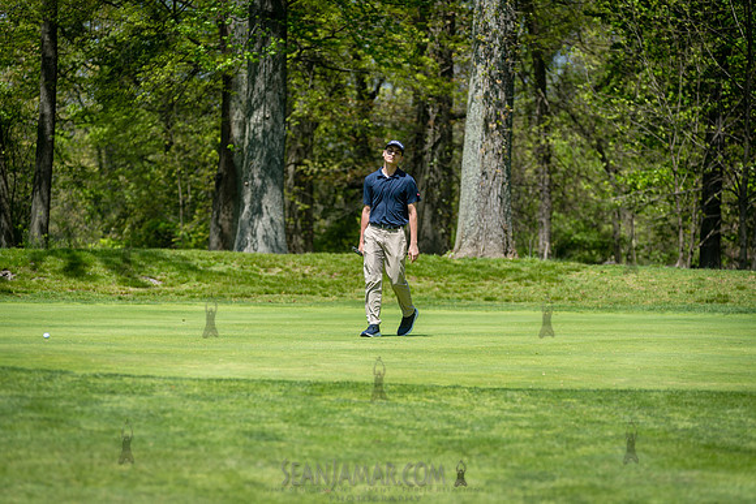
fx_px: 3046
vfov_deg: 9.5
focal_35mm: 145
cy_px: 252
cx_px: 378
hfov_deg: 14.2
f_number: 3.5
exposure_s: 1/1000
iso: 100
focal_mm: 145
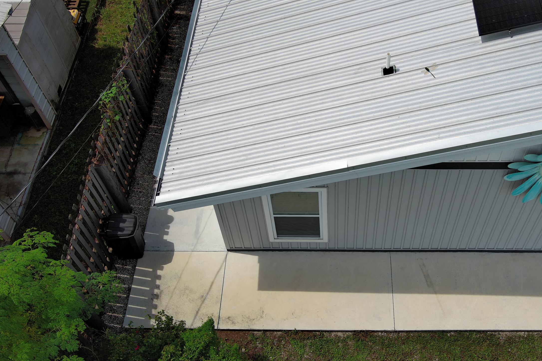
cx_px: 342
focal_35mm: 40
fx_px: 602
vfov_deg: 33.4
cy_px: 185
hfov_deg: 48.0
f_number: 2.8
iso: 100
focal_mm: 10.57
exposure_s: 1/2463
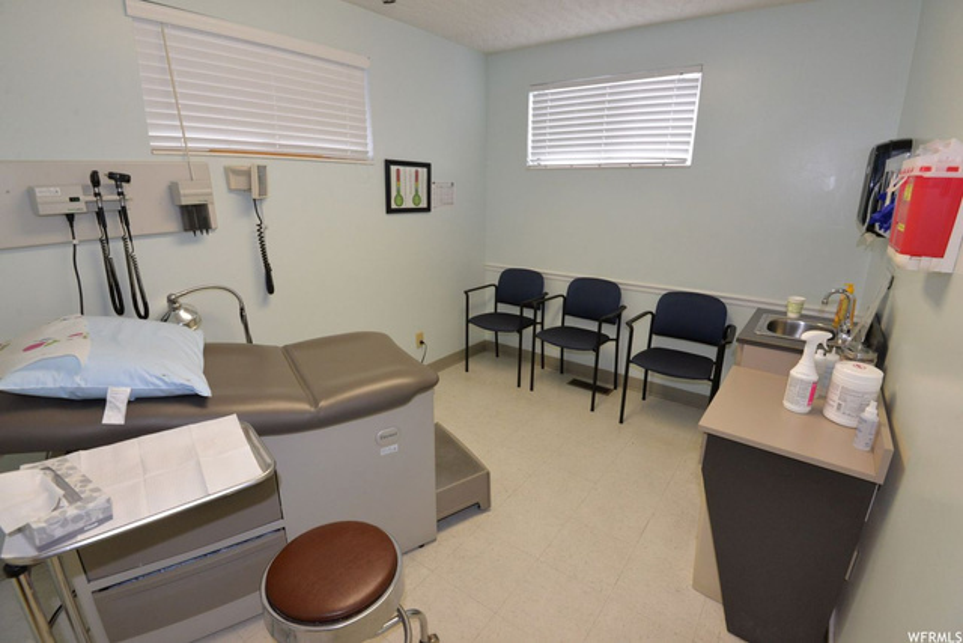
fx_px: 428
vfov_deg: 73.8
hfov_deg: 96.7
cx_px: 482
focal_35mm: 16
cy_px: 322
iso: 2000
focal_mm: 16
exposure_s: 1/125
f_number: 9
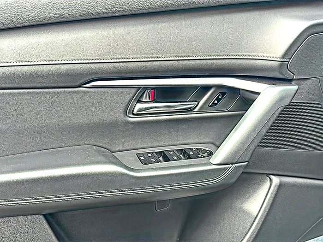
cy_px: 121
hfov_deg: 56.8
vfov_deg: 44.2
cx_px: 162
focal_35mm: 32
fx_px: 299
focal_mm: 6.86
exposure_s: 1/251
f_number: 1.78
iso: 80
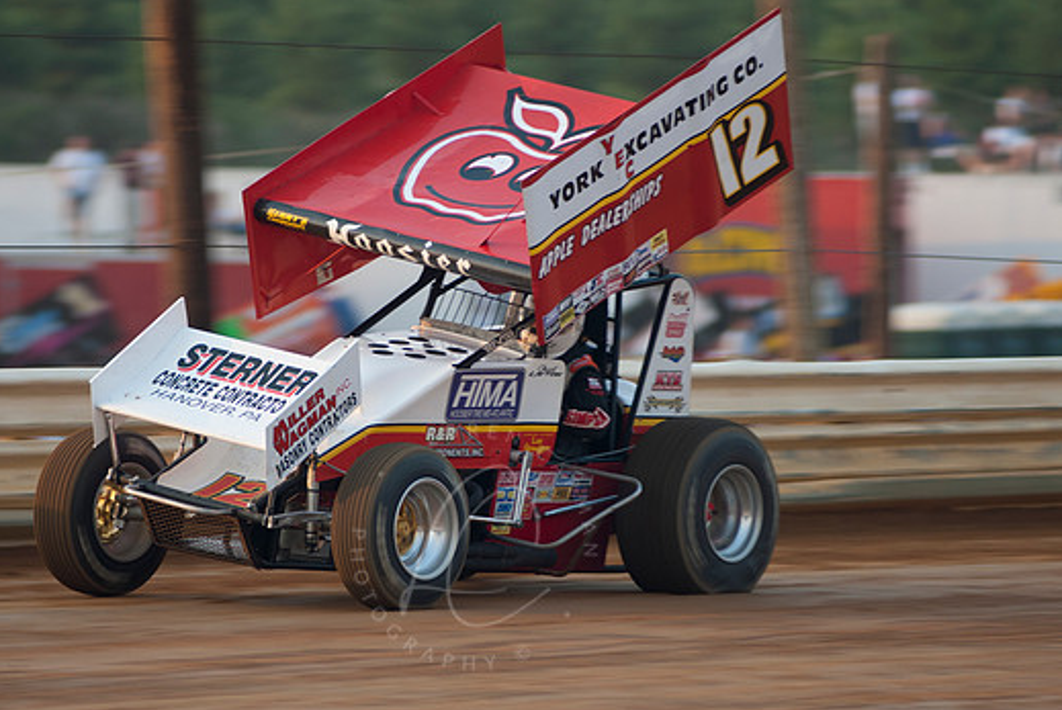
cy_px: 356
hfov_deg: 6.1
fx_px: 9891
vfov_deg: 4.1
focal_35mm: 335
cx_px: 473
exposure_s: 1/400
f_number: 2.8
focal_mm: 200
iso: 100
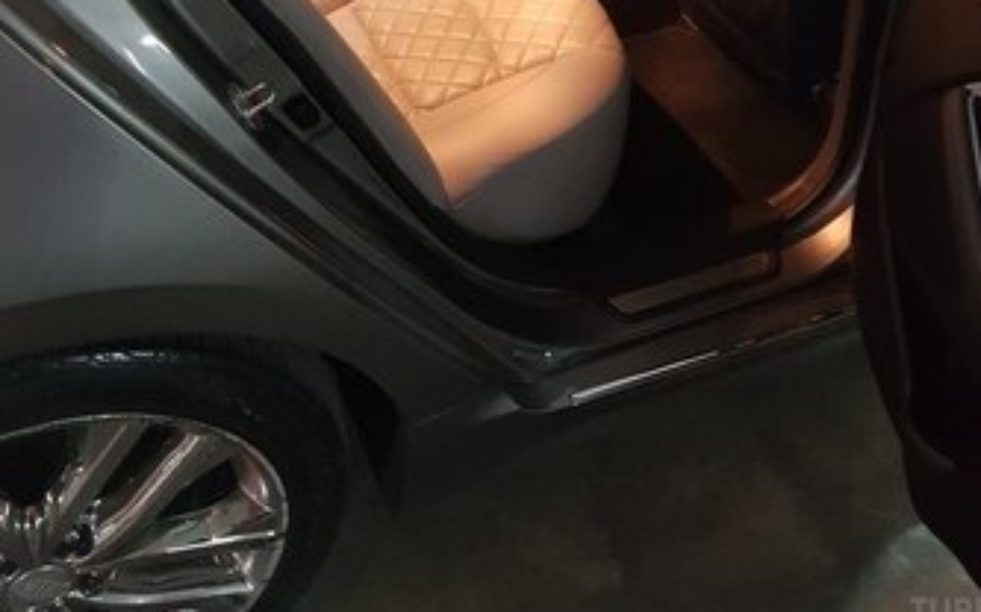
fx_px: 1096
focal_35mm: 41
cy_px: -79
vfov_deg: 28.1
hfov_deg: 48.2
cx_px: 539
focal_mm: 4.2
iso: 640
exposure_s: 1/10
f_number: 1.7
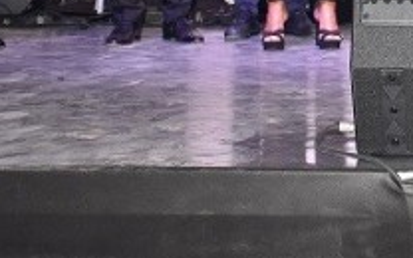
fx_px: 1272
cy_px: -98
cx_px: 502
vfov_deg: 11.2
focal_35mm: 113
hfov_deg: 17.5
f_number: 3.8
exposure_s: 1/100
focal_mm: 24
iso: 400
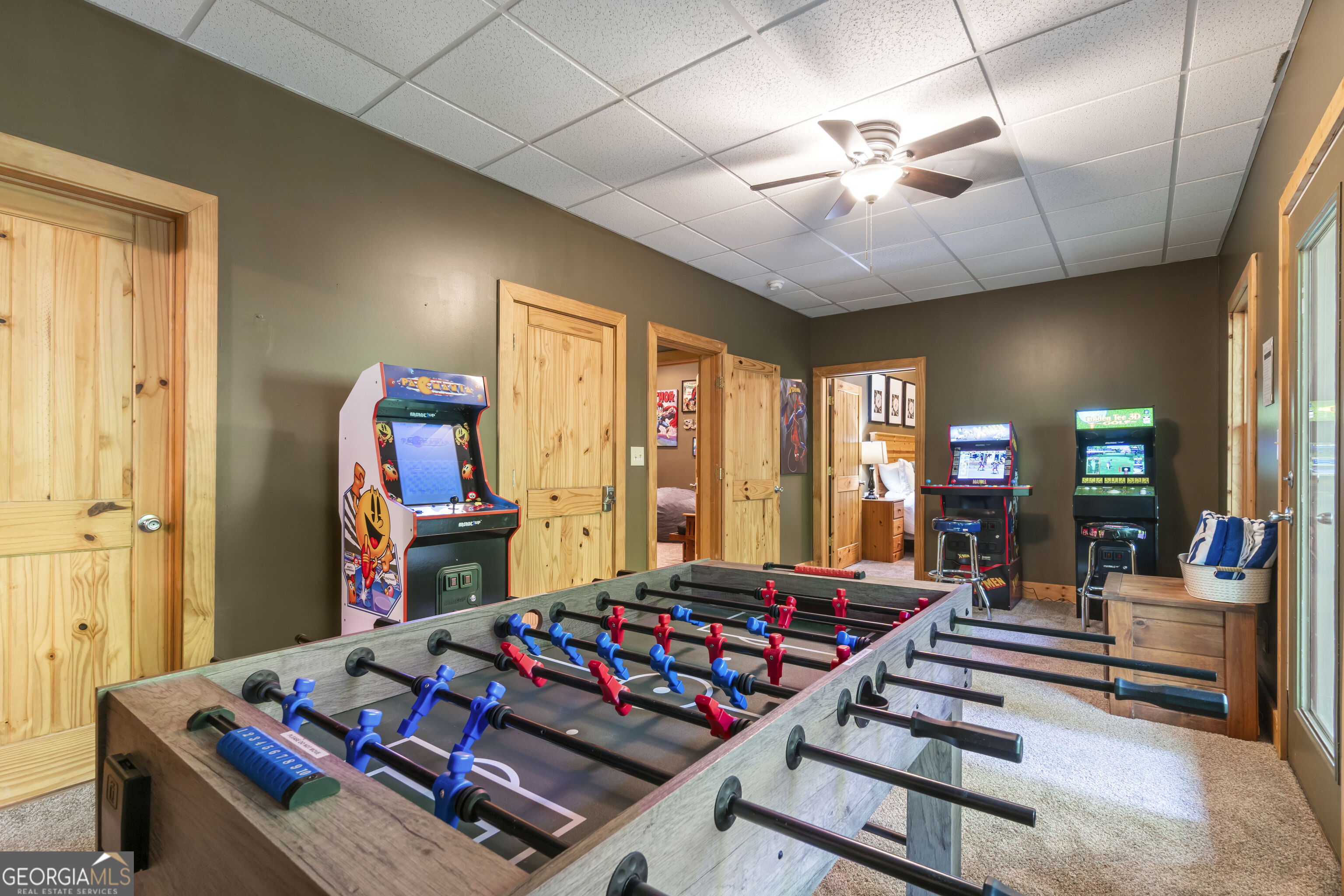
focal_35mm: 15
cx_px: 672
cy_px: 448
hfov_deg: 100.4
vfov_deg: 77.3
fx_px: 560
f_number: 8
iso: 250
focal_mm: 10
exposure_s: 6
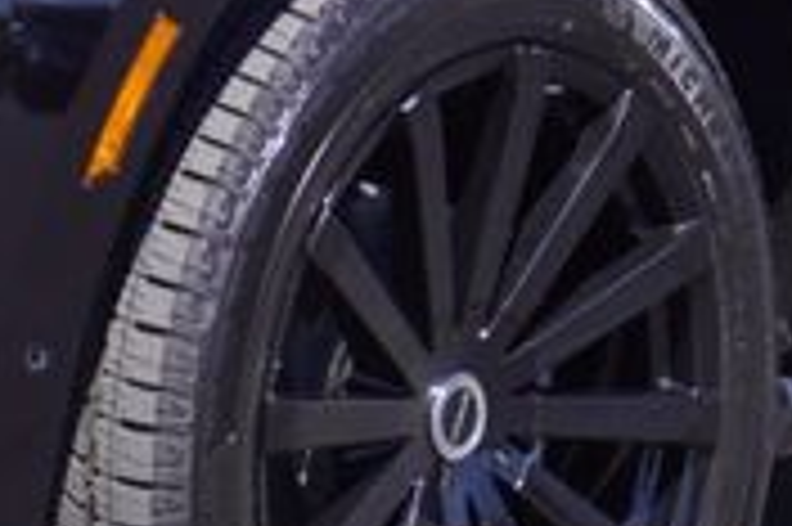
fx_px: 6724
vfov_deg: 4.5
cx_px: 320
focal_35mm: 306
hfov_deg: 6.7
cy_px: -99
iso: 100
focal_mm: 35
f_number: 9
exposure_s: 1/100
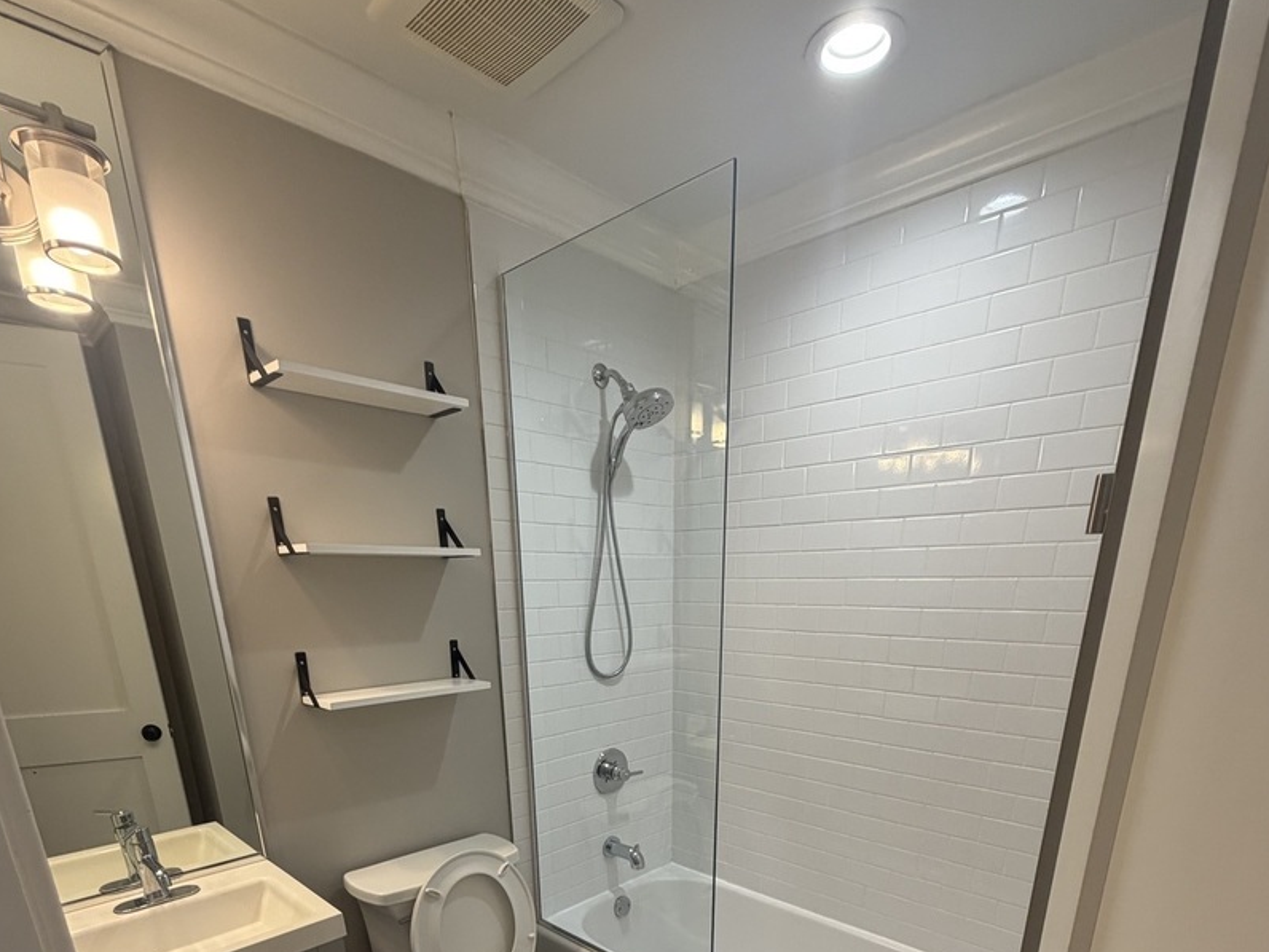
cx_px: 631
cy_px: 813
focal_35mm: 19
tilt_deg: -18.5
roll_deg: +1.2
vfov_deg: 60.7
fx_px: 697
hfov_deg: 84.7
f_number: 2.2
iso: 200
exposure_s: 1/120
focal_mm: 2.22
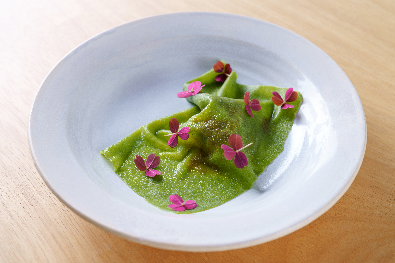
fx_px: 439
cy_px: 132
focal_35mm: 40
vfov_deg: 33.4
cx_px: 198
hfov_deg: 48.5
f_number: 5.6
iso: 200
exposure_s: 1/200
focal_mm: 40
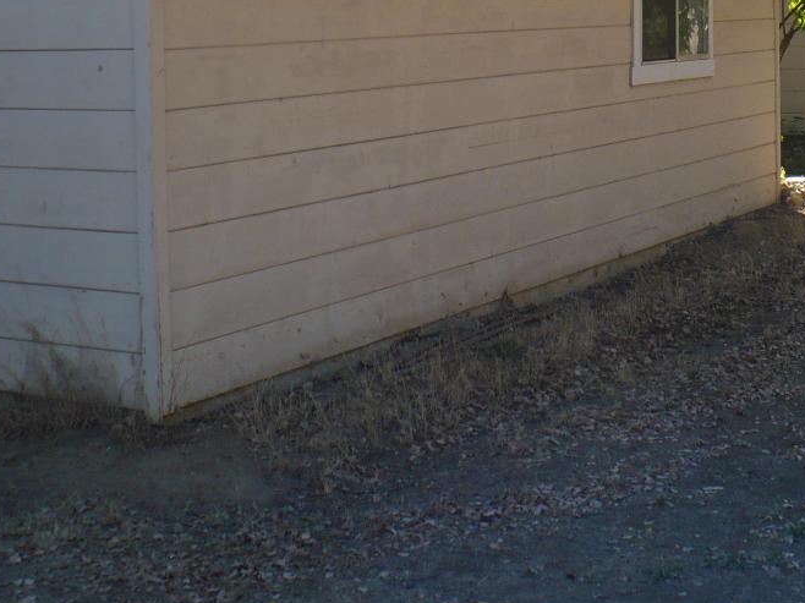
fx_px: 1674
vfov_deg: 19.9
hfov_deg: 27.0
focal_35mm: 72
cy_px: 28
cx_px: 498
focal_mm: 6.1
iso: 100
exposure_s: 1/400
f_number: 2.8
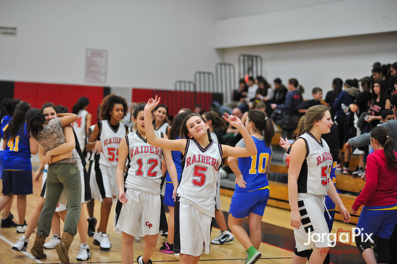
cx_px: 198
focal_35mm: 85
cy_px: 132
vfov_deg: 16.1
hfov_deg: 23.9
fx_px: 937
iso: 1100
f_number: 2
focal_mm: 85
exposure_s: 1/500
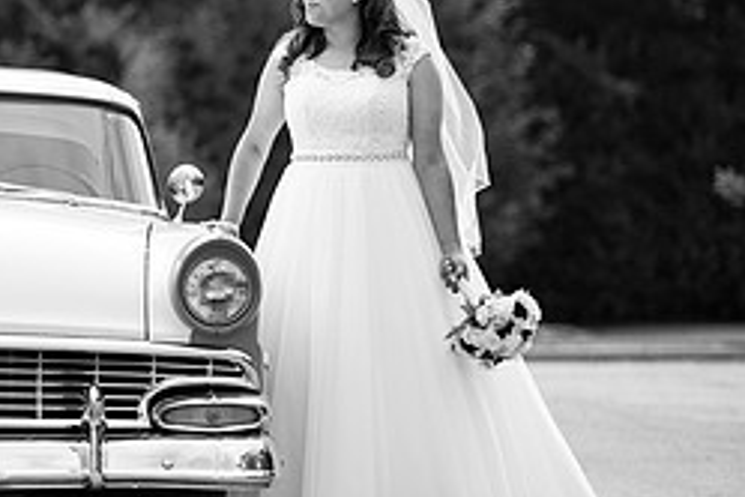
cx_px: -30
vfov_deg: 6.9
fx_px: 4097
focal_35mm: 198
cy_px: 265
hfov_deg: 10.3
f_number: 2
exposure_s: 1/250
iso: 125
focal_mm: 85
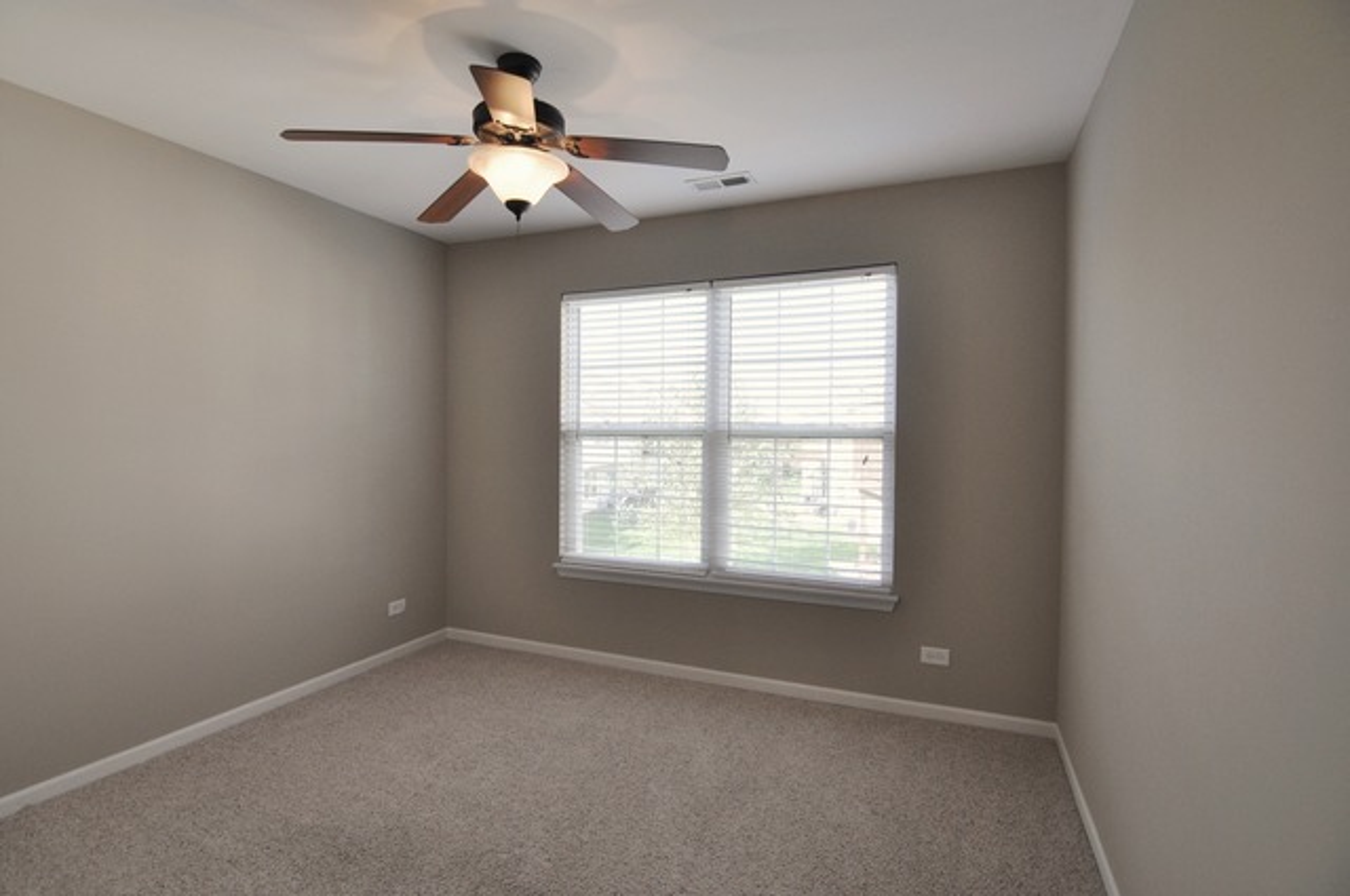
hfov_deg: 95.1
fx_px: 618
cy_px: 448
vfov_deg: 71.9
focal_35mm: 16
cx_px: 675
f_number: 5.6
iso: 360
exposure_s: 1/125
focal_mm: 11
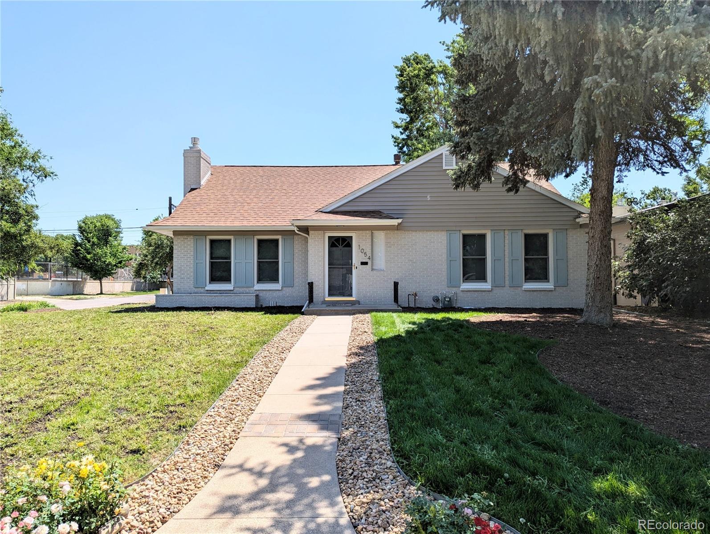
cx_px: 355
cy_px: 267
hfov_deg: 71.5
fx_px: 493
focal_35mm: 24
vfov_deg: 56.9
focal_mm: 6.81
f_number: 1.85
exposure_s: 1/1618
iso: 48
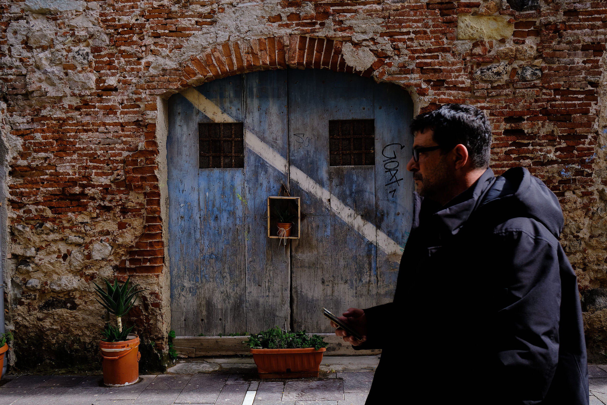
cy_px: 202
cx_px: 304
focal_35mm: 33
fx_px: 556
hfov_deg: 57.2
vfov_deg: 40.0
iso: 500
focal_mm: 22.1
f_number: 7.1
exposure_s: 1/500
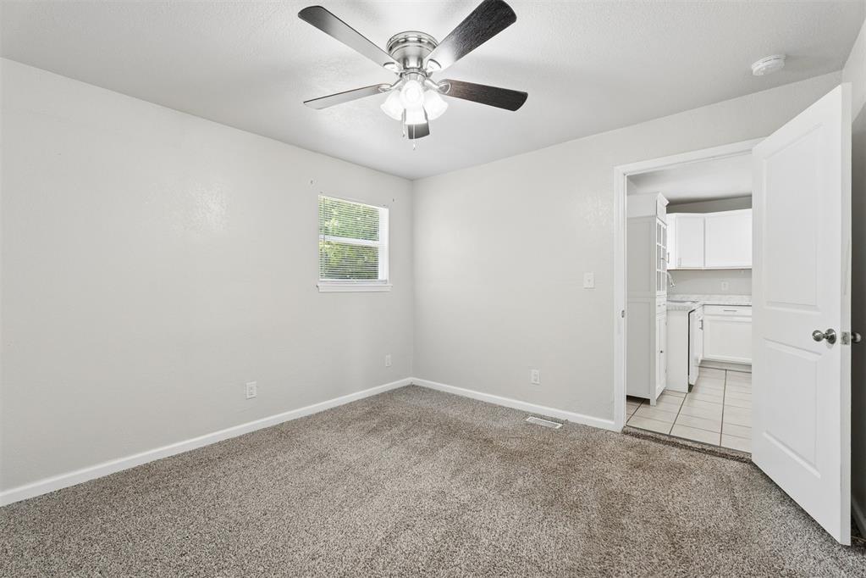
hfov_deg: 100.4
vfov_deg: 77.3
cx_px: 433
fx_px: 361
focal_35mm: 15
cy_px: 289
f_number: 6.3
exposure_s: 1/15
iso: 100
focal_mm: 10
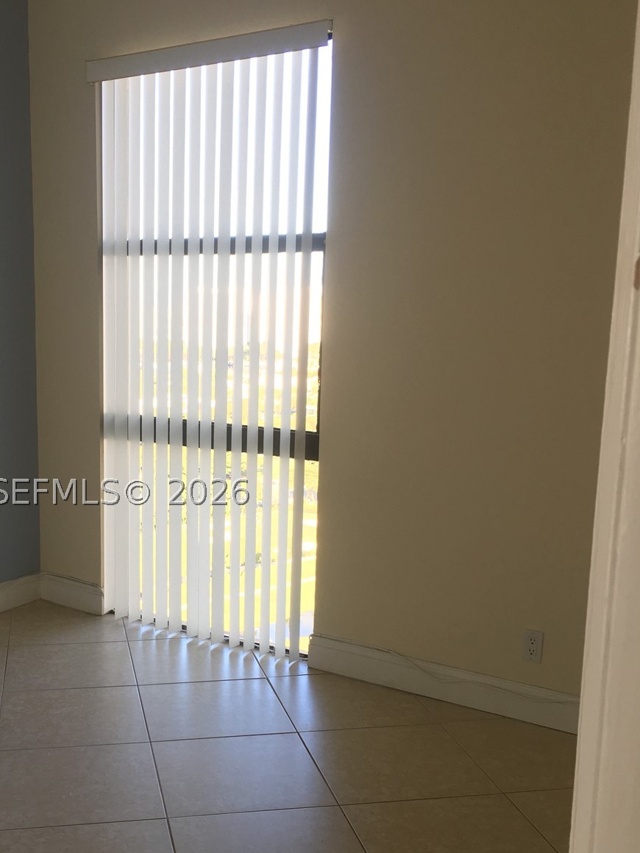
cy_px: 492
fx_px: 986
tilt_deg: -9.7
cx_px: 206
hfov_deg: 35.6
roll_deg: -1.5
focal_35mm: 40
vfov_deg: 46.6
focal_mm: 4.15
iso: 25
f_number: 2.2
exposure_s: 1/40
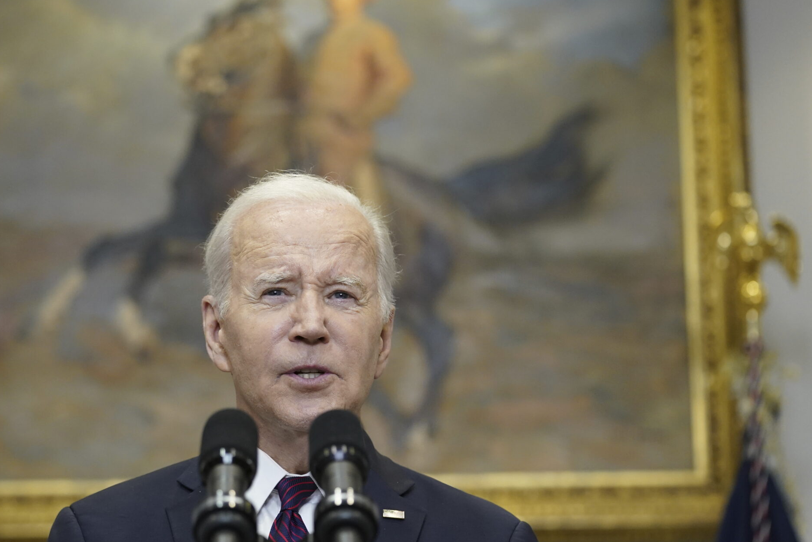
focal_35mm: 133
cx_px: 295
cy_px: 261
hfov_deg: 15.4
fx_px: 3000
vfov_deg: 10.3
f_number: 2.8
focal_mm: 97
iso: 2500
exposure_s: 1/250
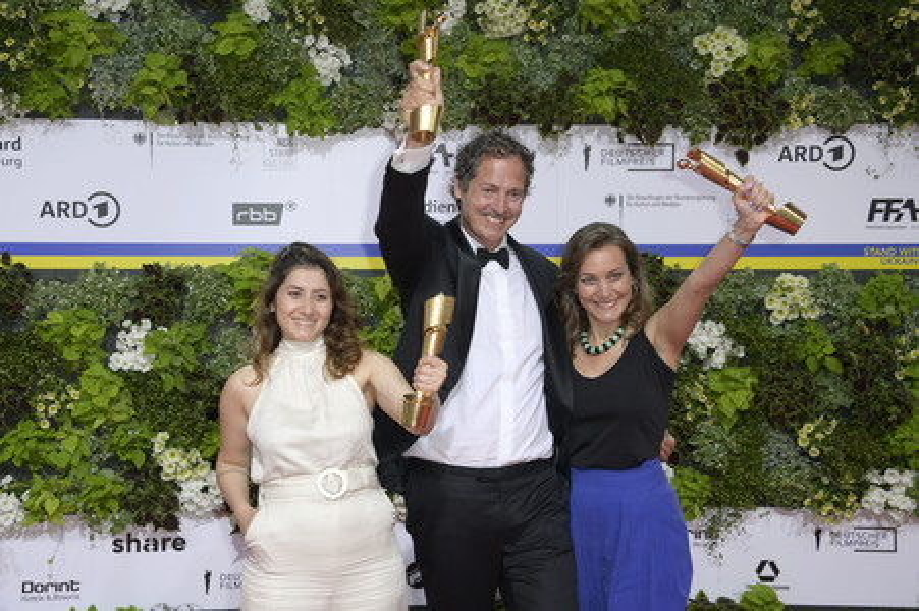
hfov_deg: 36.3
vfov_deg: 24.6
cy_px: 306
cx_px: 460
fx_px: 1403
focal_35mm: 55
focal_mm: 55
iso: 500
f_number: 5.6
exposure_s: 1/250
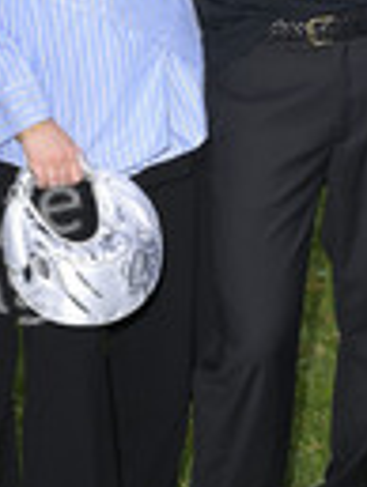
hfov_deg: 14.6
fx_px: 1425
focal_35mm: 101
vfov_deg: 19.2
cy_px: 87
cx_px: 314
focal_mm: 34
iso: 1000
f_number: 5.6
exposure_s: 1/200
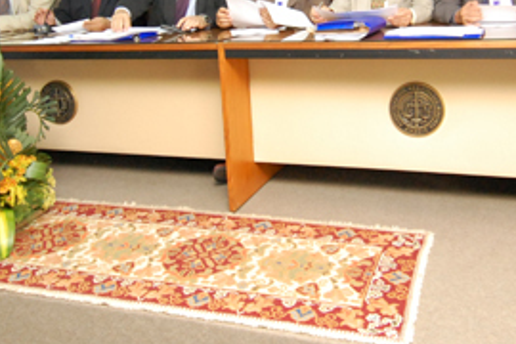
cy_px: 72
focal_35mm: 40
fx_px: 573
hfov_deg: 48.4
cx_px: 287
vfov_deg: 32.5
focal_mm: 12
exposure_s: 1/60
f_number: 4
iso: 1400
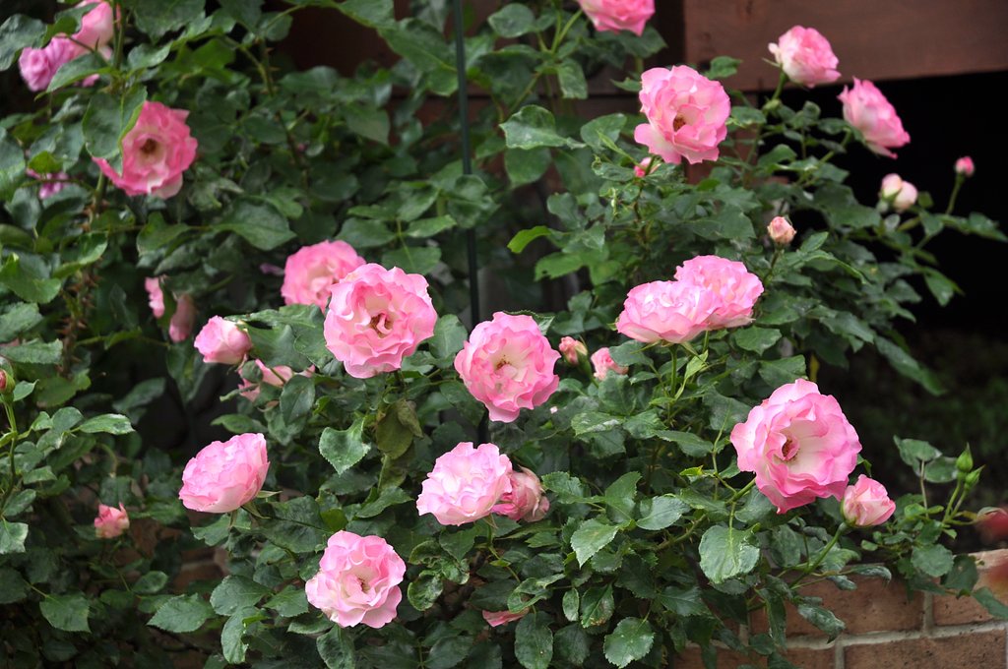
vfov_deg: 13.0
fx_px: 2936
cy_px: 334
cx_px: 504
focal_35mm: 105
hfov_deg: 19.5
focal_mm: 70
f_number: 4.5
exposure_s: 1/200
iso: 200
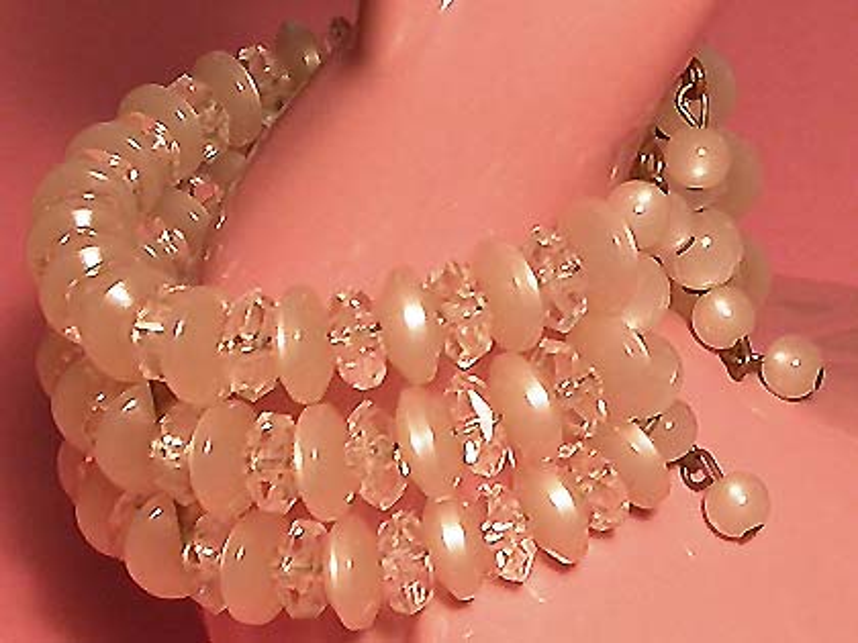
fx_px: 942
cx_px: 429
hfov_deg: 49.0
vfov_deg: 37.7
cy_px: 322
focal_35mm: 38
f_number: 2.6
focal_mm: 7.85
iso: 100
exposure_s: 1/60
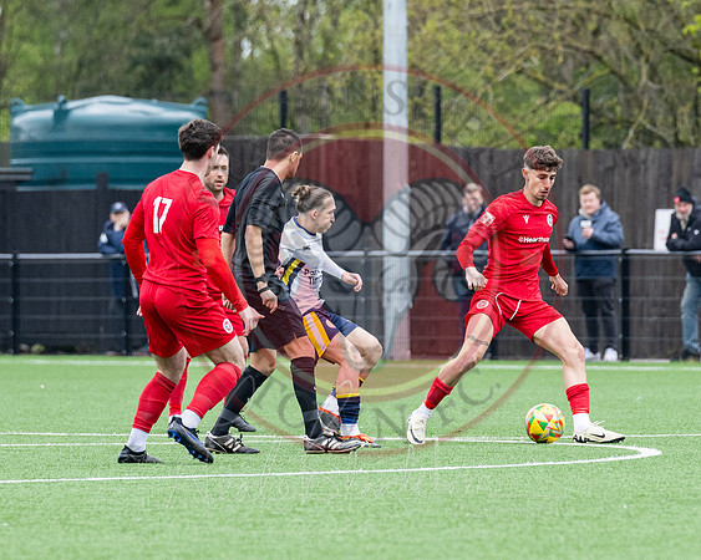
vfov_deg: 3.0
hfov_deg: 3.8
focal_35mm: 515
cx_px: 425
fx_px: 10679
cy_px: 212
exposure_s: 1/1600
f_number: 4
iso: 500
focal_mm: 200
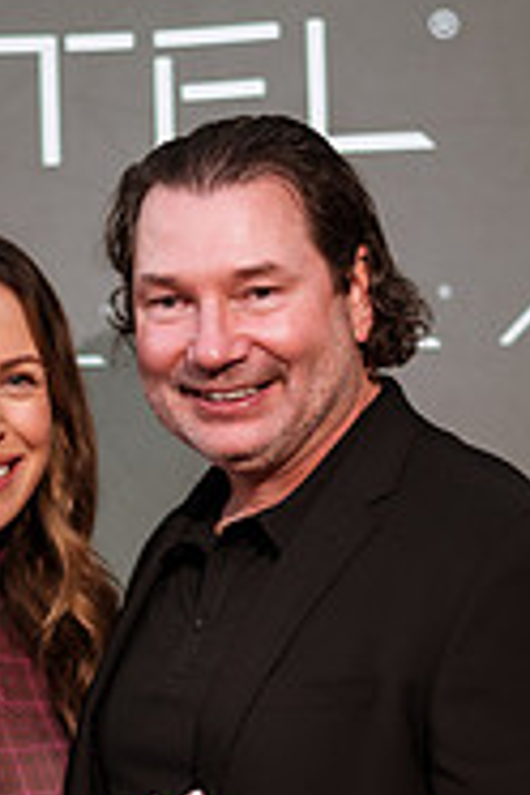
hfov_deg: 9.8
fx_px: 3091
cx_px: 192
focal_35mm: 140
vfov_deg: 14.6
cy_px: 590
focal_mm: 58
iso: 800
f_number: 1.4
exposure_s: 1/2000
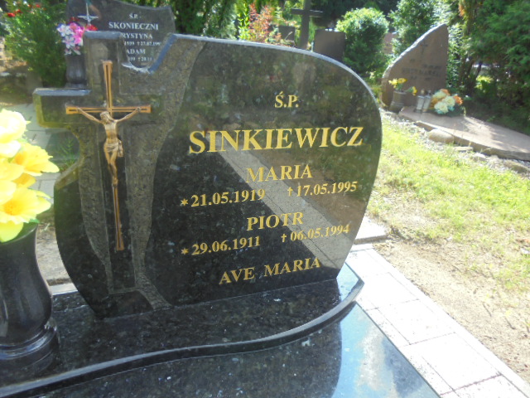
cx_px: 265
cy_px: 199
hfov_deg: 67.3
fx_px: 398
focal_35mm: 26
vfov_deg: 53.1
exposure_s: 1/200
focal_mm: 4.6
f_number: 3.5
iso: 100
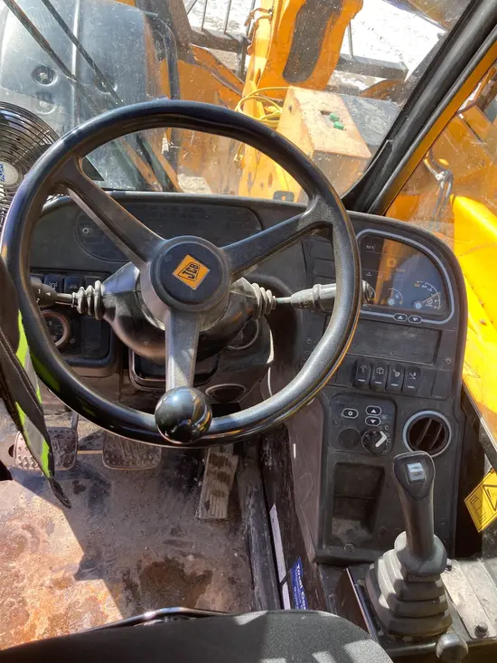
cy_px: 332
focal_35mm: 28
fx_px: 536
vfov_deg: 63.4
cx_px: 248
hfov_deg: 49.8
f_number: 1.8
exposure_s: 1/200
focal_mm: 3.99
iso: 20
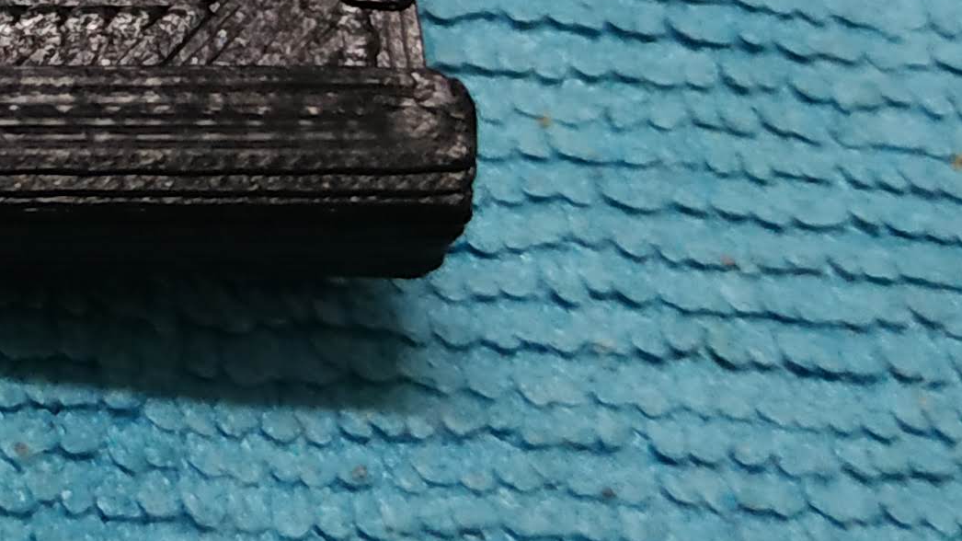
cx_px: -310
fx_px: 2550
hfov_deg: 19.6
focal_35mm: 100
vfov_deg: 11.6
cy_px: -239
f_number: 1.9
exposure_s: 1/20
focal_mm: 3.94
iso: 800
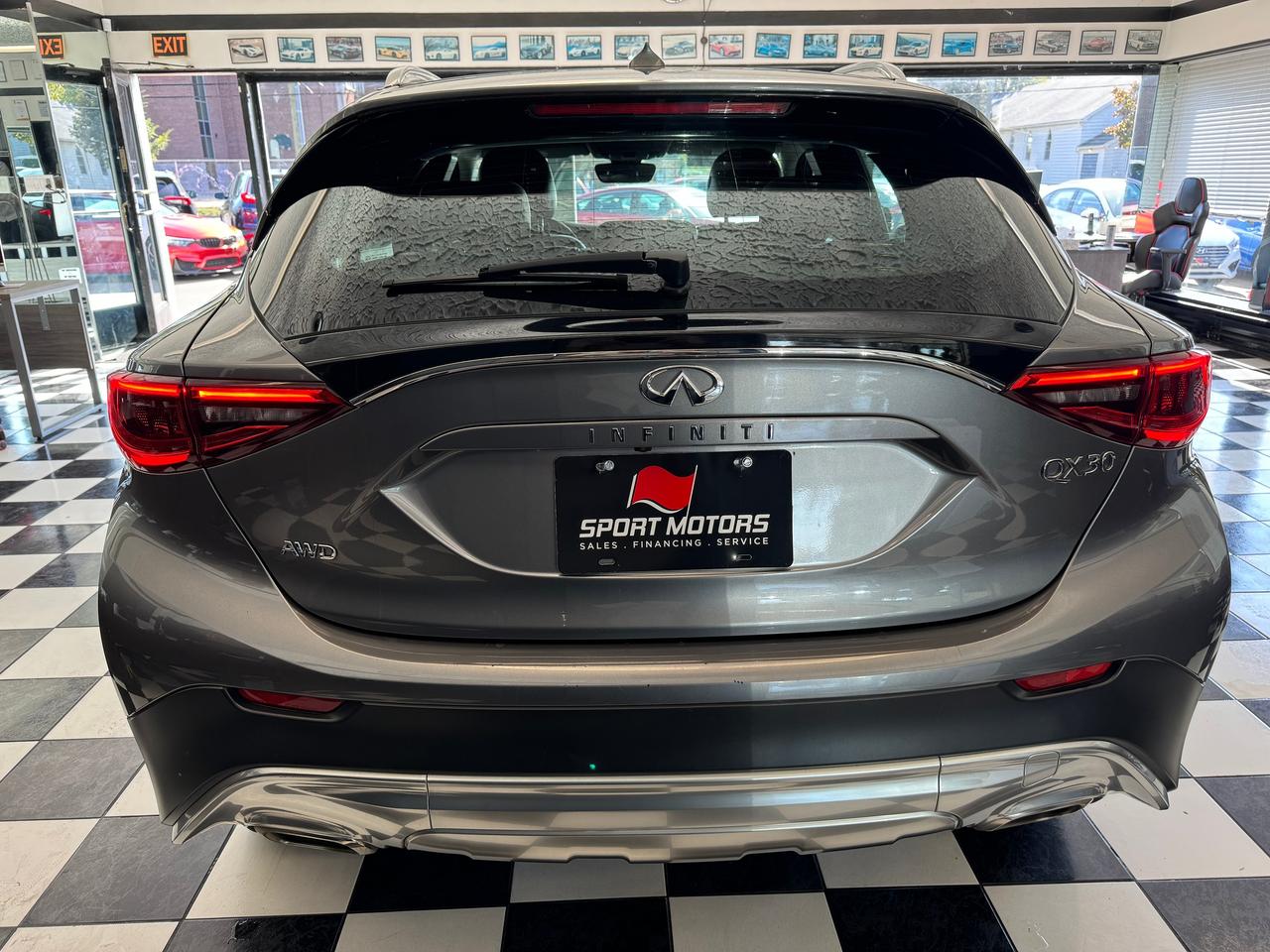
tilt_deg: -18.6
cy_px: 476
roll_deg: +1.0
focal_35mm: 24
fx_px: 881
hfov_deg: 71.6
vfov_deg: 56.8
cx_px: 635
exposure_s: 1/120
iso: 80
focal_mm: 6.76
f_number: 1.78
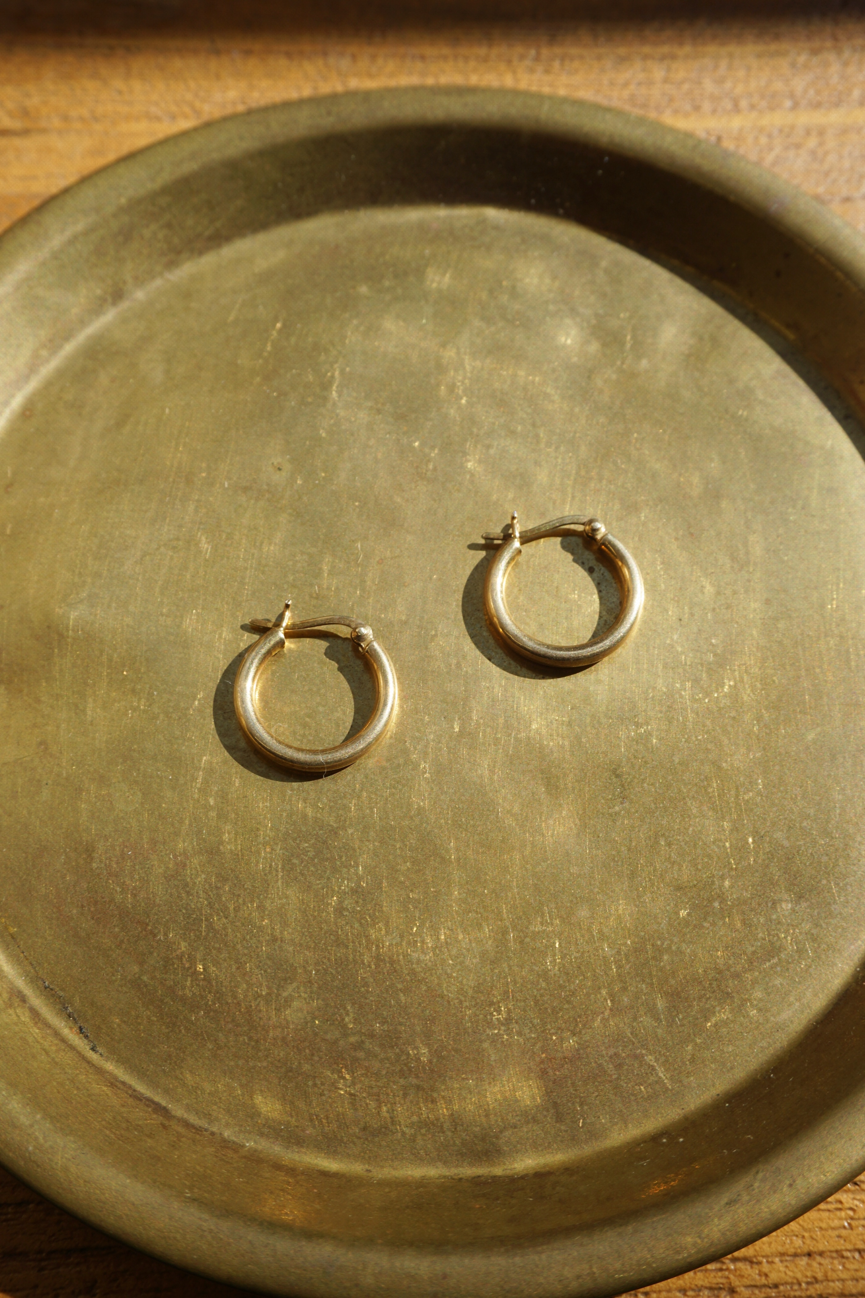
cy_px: 649
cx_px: 432
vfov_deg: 51.3
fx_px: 1351
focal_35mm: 38
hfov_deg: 35.5
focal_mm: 25
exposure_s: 1/125
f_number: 8
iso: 100
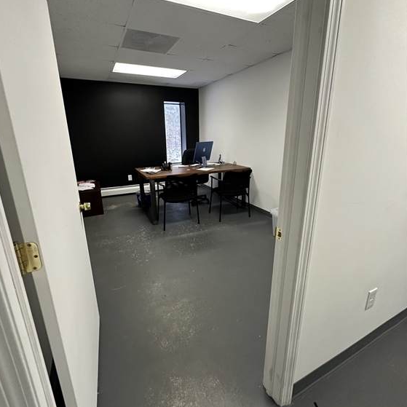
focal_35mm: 17
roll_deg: +1.7
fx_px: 226
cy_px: 196
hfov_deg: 84.0
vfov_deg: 83.9
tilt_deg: -16.3
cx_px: 202
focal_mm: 2.22
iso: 250
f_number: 2.2
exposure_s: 1/60
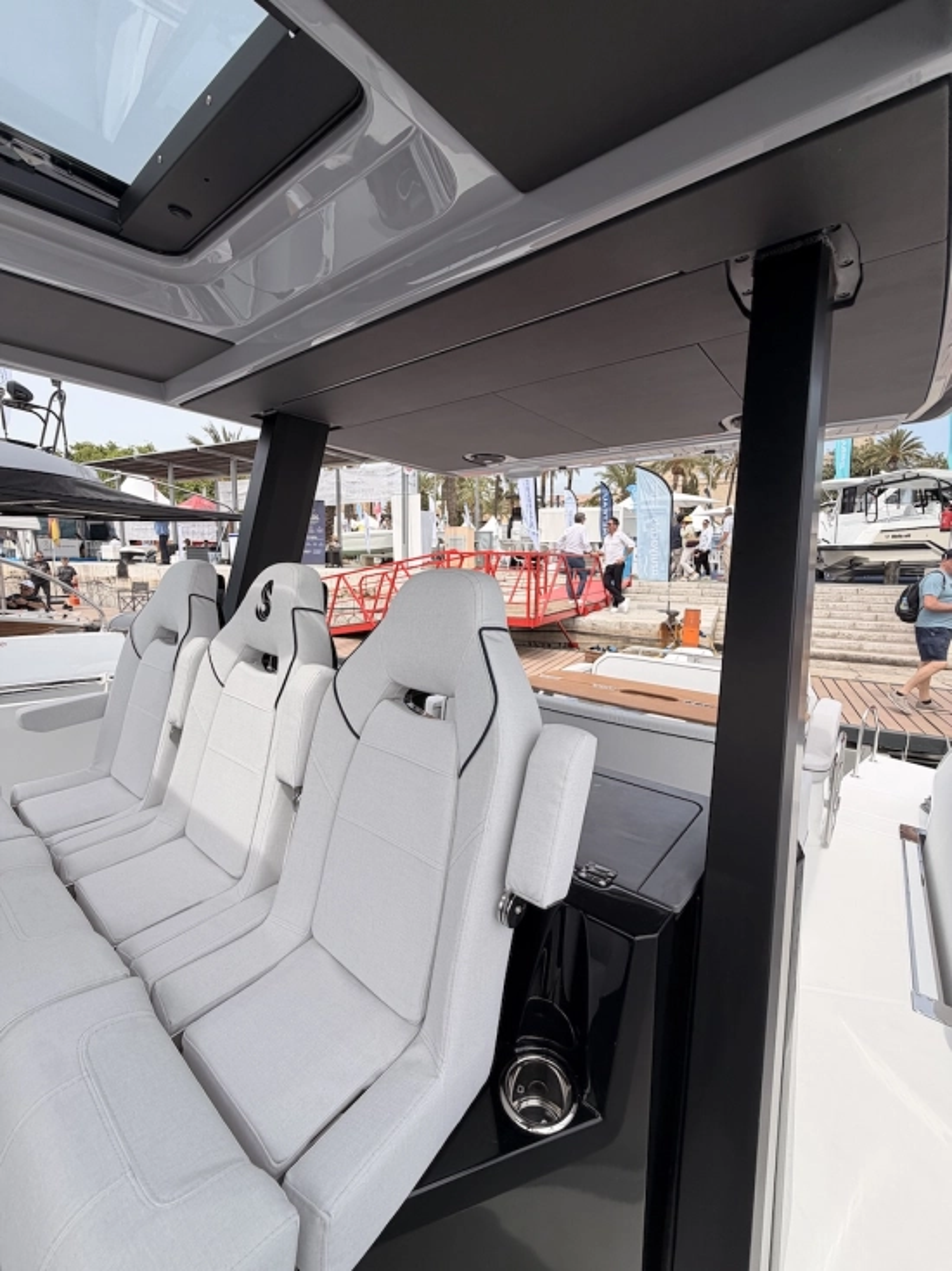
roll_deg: -1.4
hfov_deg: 85.6
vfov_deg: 102.1
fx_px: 514
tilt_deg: -8.0
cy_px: 636
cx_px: 476
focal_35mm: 14
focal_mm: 2.22
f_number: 2.2
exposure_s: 1/770
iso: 25
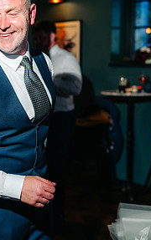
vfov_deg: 28.5
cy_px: 94
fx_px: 473
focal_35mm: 72
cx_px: -17
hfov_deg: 17.5
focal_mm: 35
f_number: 2.2
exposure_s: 1/200
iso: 400
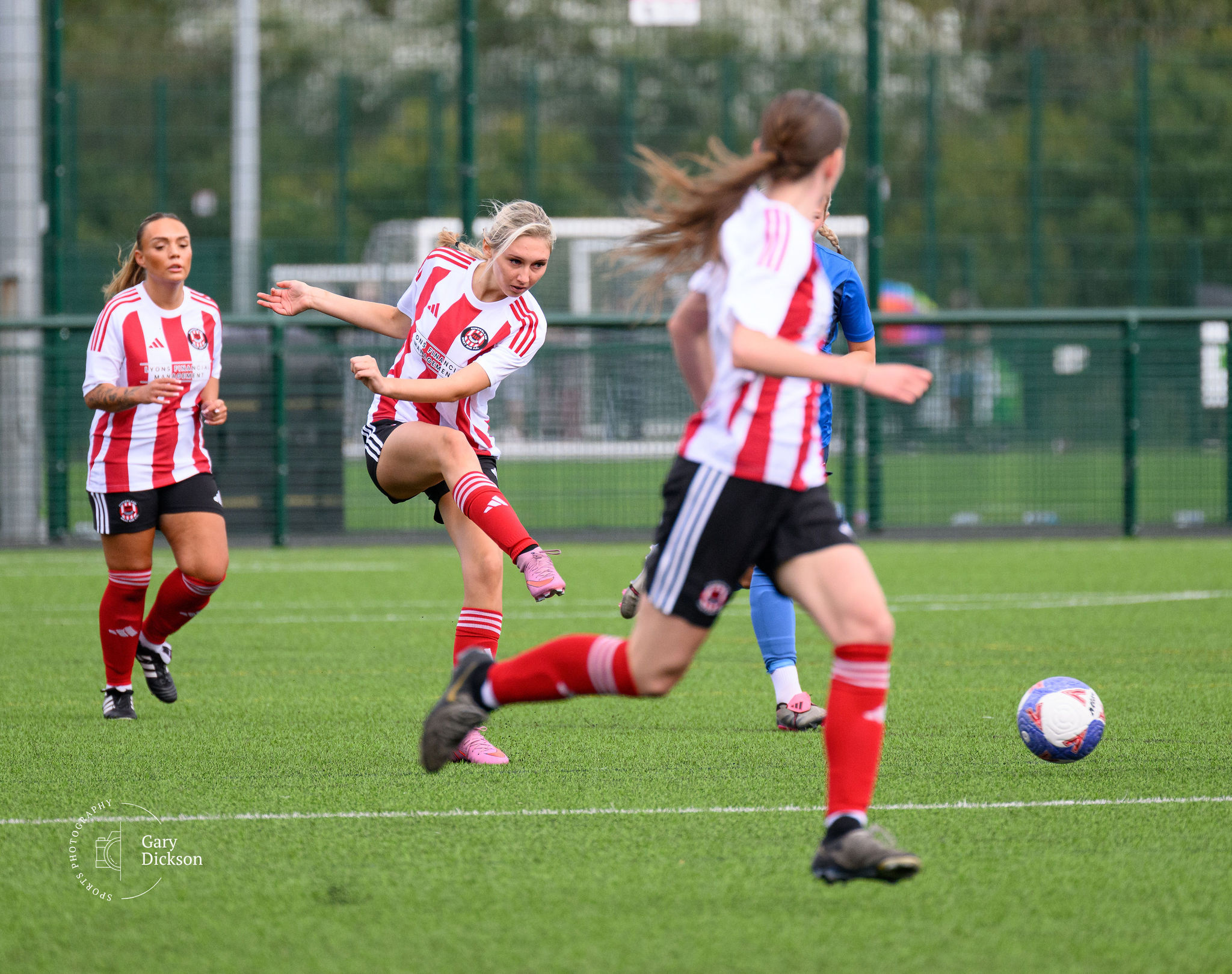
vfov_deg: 2.8
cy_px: 313
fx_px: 20019
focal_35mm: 552
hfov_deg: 3.5
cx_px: 643
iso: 1000
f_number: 5.6
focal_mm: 360
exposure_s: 1/2000
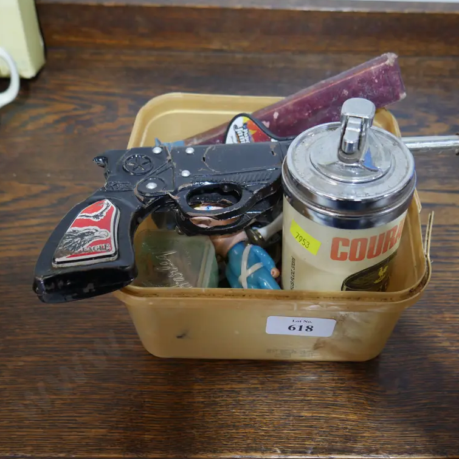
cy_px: 229
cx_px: 266
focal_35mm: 36
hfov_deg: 45.9
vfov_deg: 46.0
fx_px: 540
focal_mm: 15
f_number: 3.6
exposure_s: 1/60
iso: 500
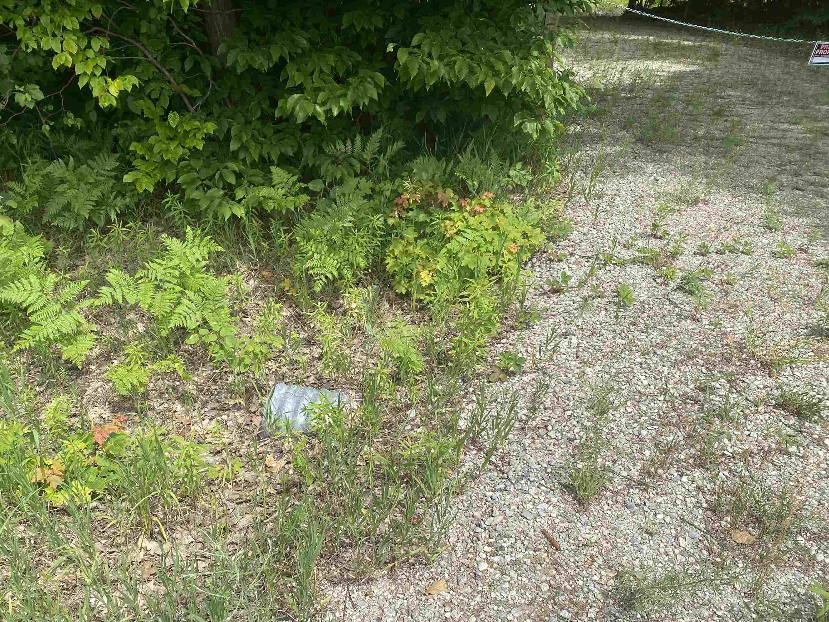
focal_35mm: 30
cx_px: 371
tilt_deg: -31.5
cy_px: 346
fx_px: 719
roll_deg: +0.1
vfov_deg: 46.7
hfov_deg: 59.8
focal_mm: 4.25
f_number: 1.8
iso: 32
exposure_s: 1/1287
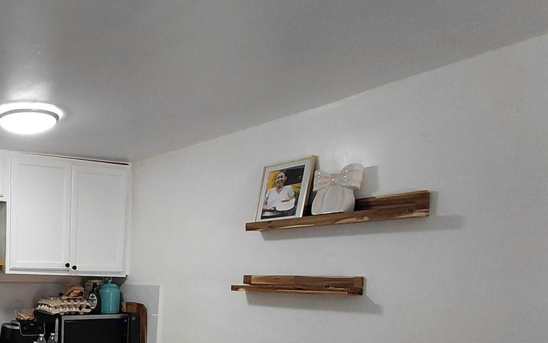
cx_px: -9
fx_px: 523
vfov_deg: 34.1
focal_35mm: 35
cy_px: 318
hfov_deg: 45.8
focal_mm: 1.64
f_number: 2.2
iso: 80
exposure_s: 1/60
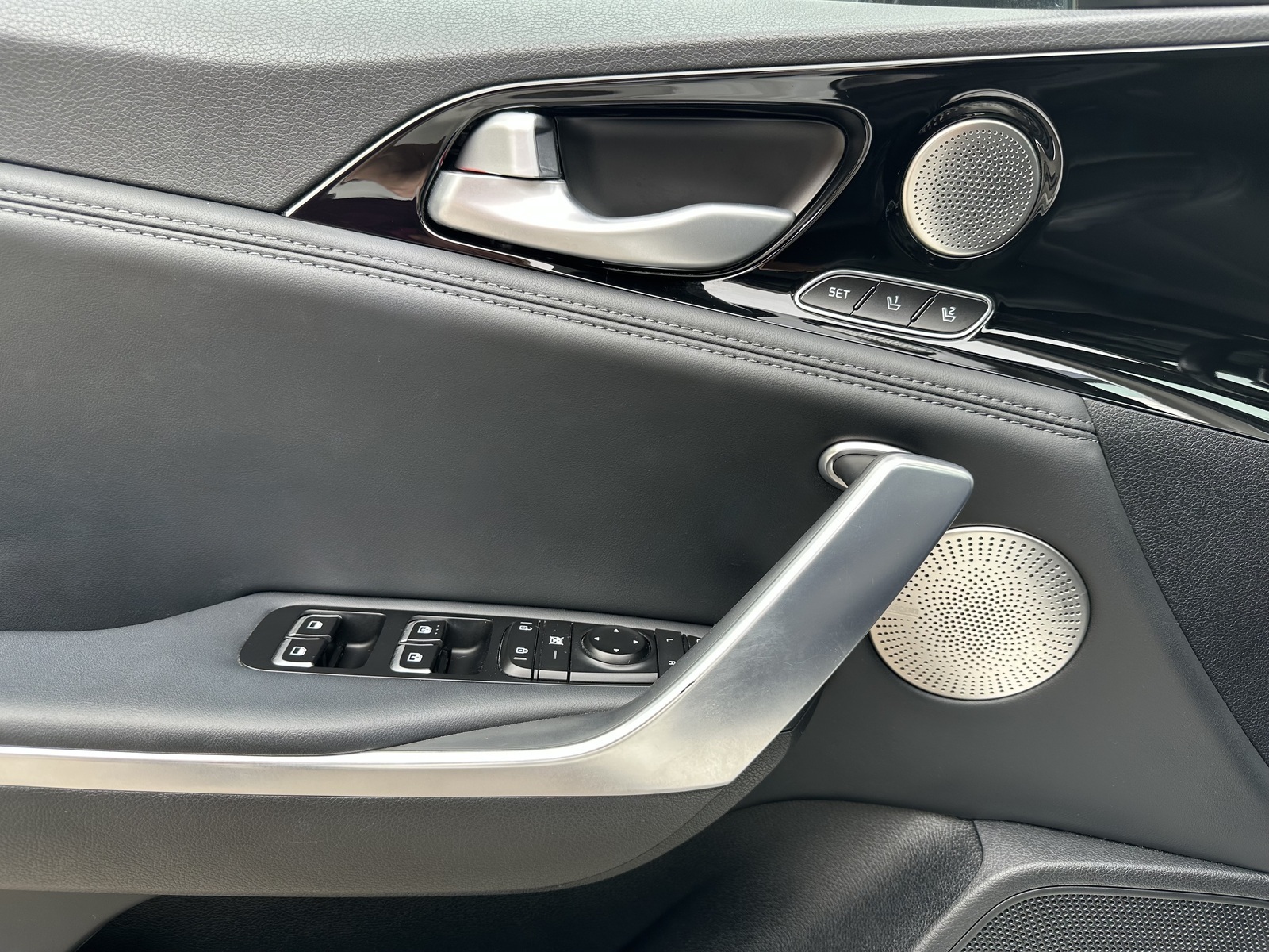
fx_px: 880
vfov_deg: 56.8
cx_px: 634
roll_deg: -1.5
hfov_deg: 71.6
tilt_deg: -14.4
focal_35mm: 24
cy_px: 476
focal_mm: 6.86
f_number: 1.78
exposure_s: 1/164
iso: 80
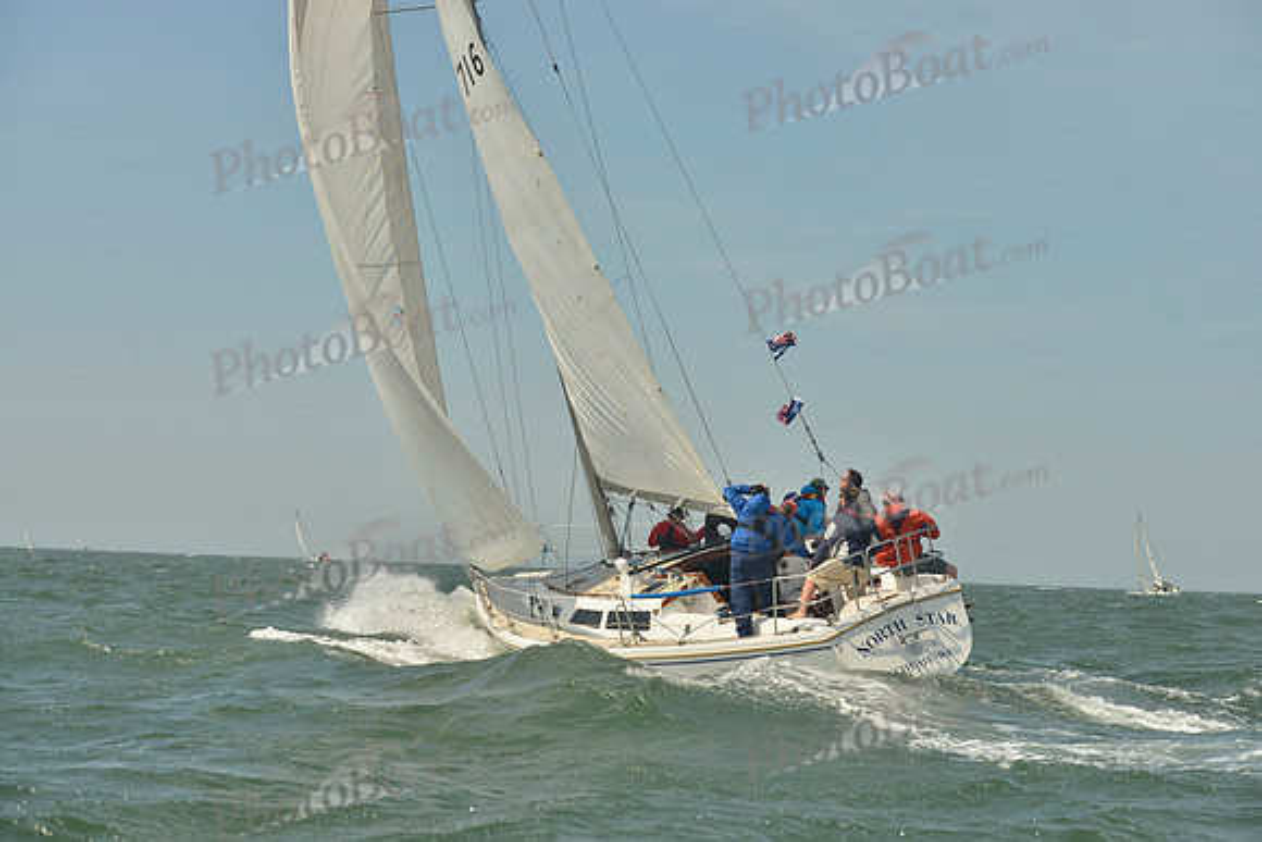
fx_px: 2454
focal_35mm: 70
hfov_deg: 28.8
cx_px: 631
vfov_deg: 19.5
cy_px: 421
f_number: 8
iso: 200
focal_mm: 70
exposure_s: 1/1250
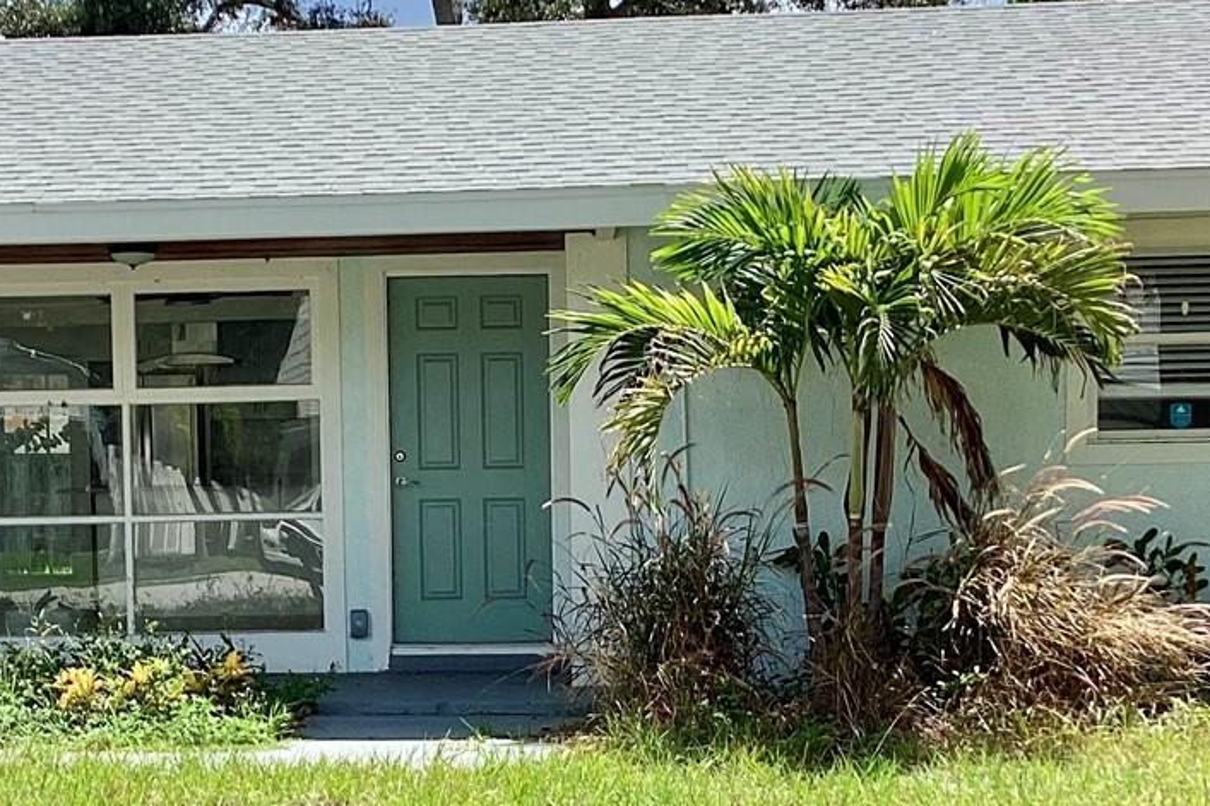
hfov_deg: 27.5
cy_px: 642
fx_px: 2453
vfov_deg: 18.5
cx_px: 359
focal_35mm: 73
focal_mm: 3.3
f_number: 2.4
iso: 25
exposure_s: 1/895
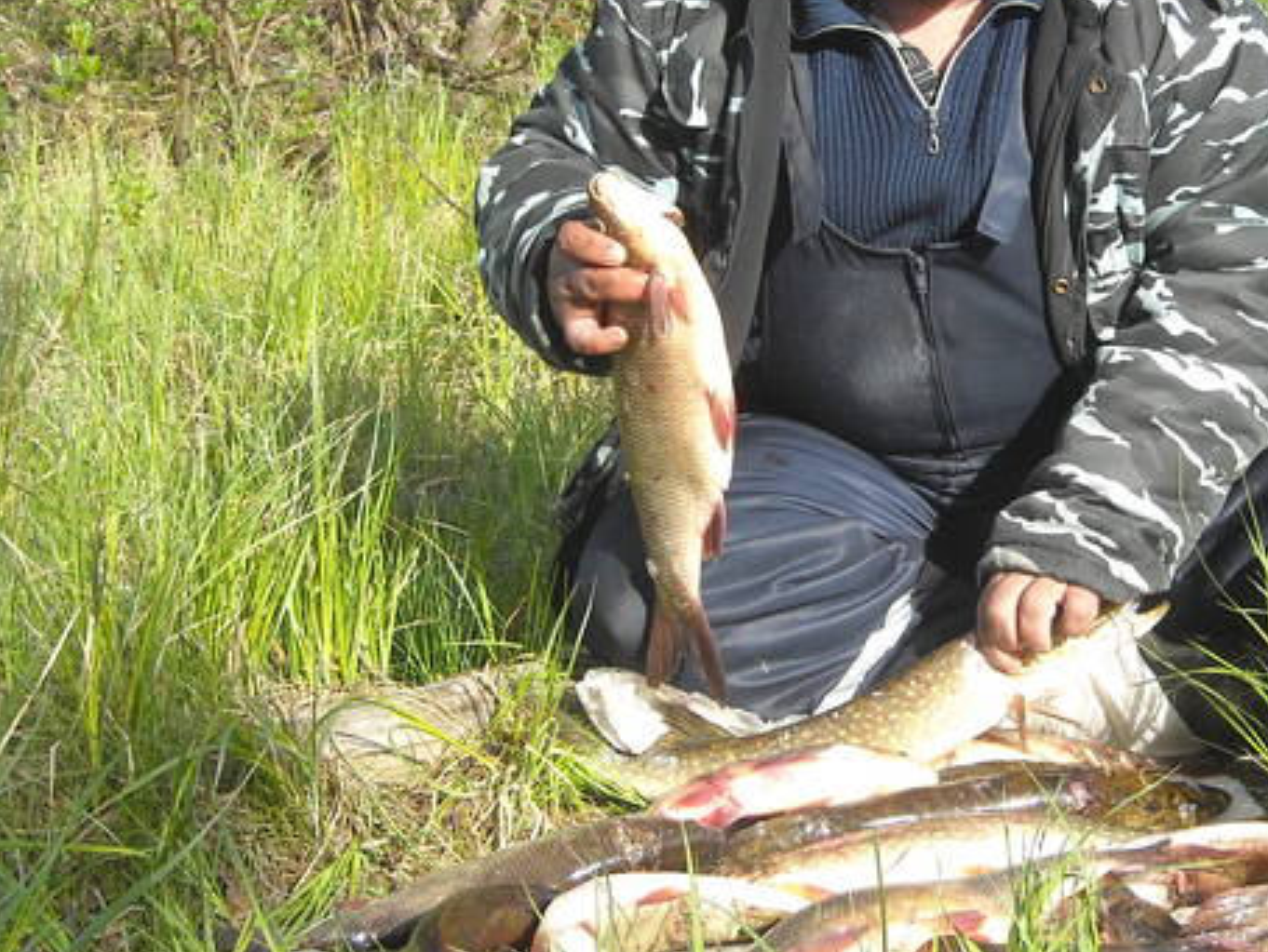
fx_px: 3445
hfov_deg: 20.7
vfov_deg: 15.7
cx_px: 927
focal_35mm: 94
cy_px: 378
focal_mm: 9.87
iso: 64
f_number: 3.5
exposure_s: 1/228
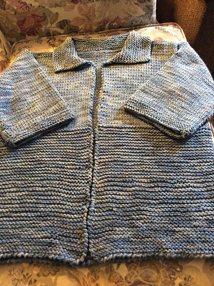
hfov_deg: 44.1
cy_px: 143
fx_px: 264
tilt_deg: -58.0
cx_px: 107
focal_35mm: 32
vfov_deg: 56.9
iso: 250
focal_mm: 3.3
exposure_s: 1/15
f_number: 2.4
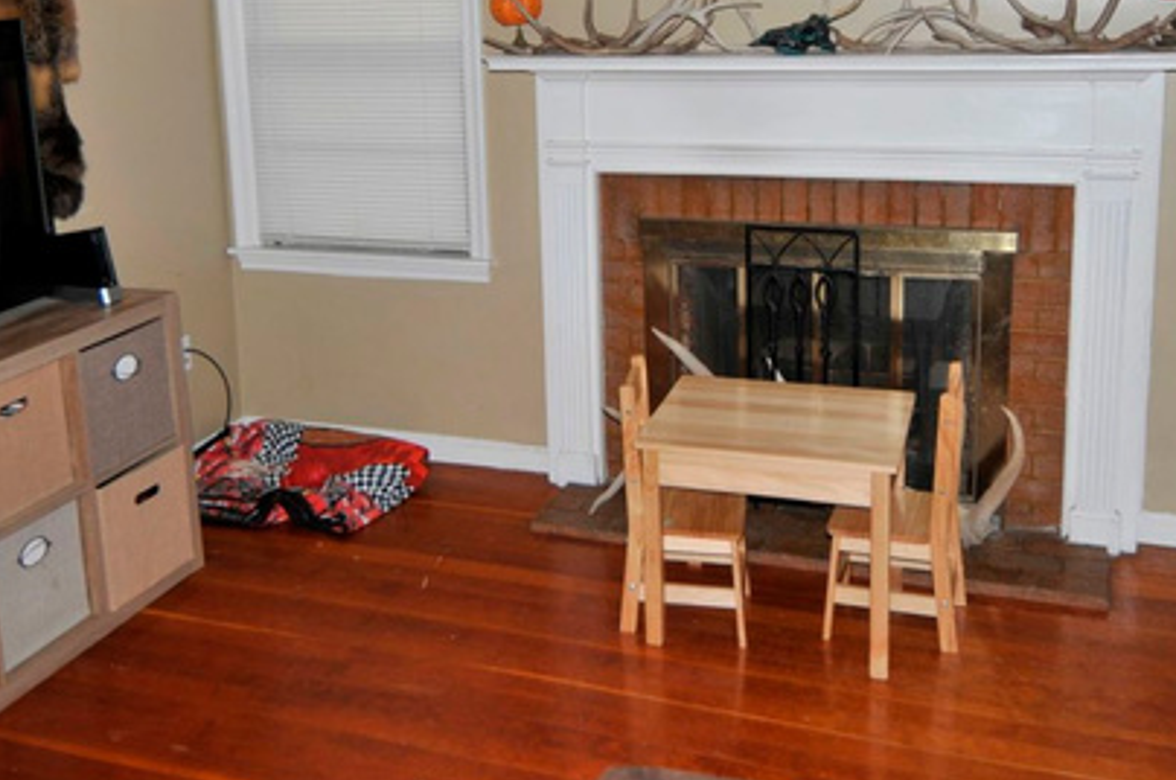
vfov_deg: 34.5
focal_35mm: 38
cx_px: 506
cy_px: 243
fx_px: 1239
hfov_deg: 50.6
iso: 200
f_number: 4
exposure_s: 1/250
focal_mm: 16
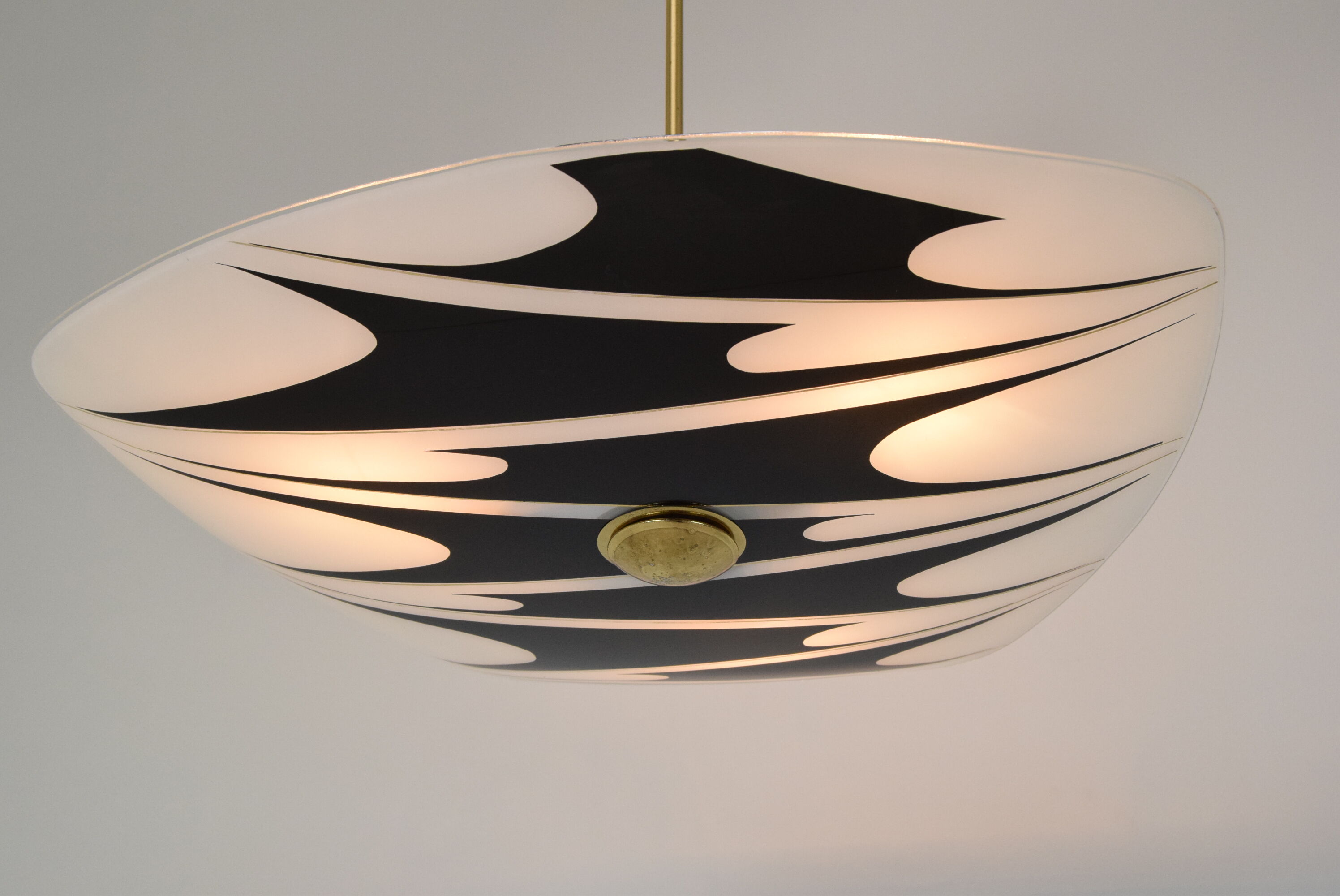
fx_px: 1900
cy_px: 448
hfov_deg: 38.9
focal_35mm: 51
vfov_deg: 26.5
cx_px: 670
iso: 1600
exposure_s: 1/250
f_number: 8
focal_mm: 34
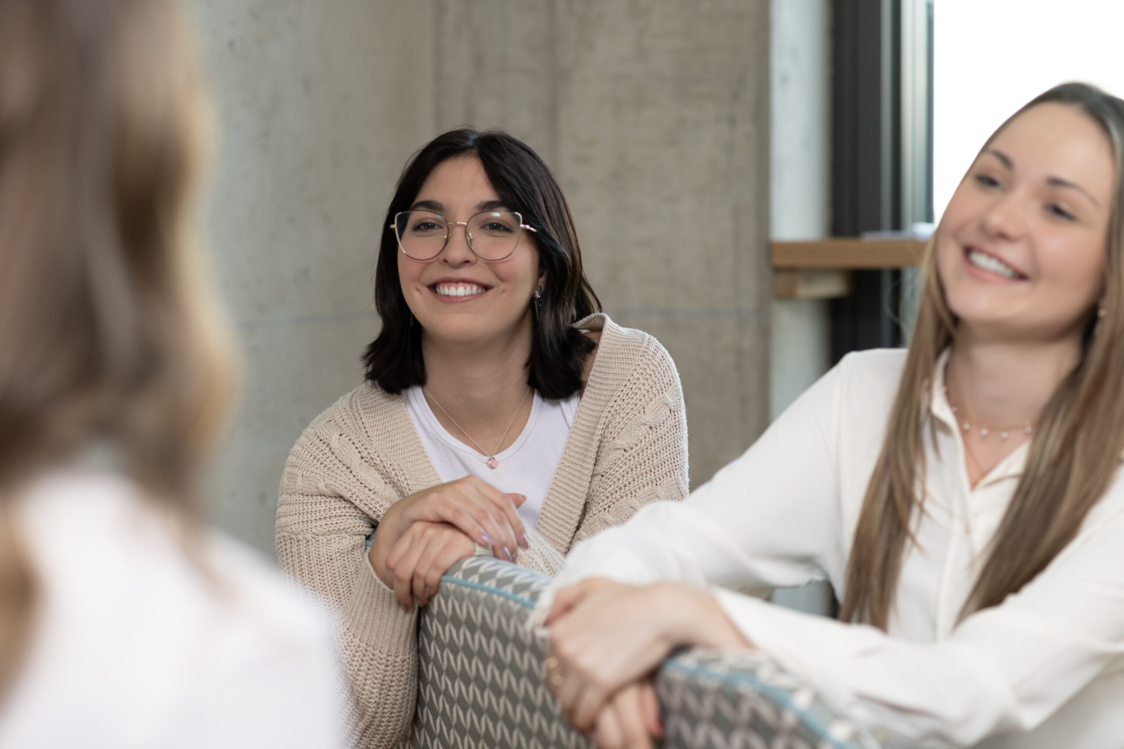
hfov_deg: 23.9
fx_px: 2654
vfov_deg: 16.1
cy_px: 374
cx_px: 562
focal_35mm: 85
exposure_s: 1/200
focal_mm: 85
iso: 320
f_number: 3.2
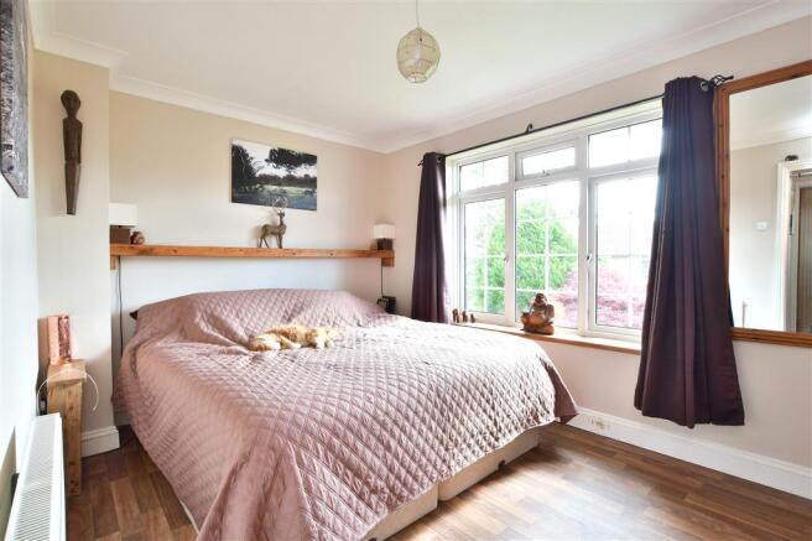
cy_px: 270
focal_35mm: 16
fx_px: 361
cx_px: 406
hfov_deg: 96.8
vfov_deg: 73.7
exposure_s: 1/8
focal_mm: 11
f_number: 8
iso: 200
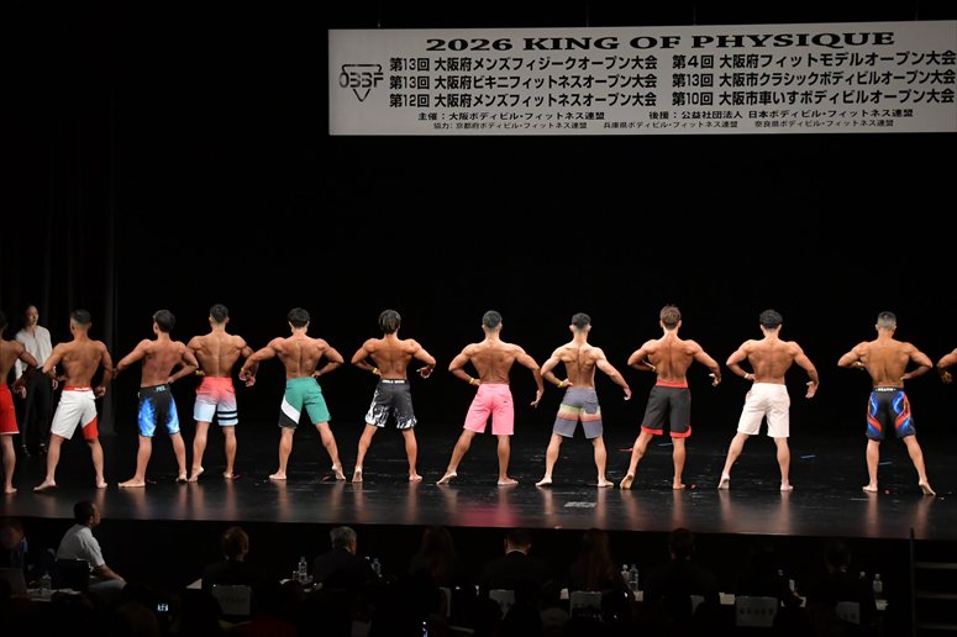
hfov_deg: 21.9
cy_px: 318
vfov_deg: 14.7
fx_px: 2471
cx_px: 478
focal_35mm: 93
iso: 3200
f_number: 5.6
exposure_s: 1/400
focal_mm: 62
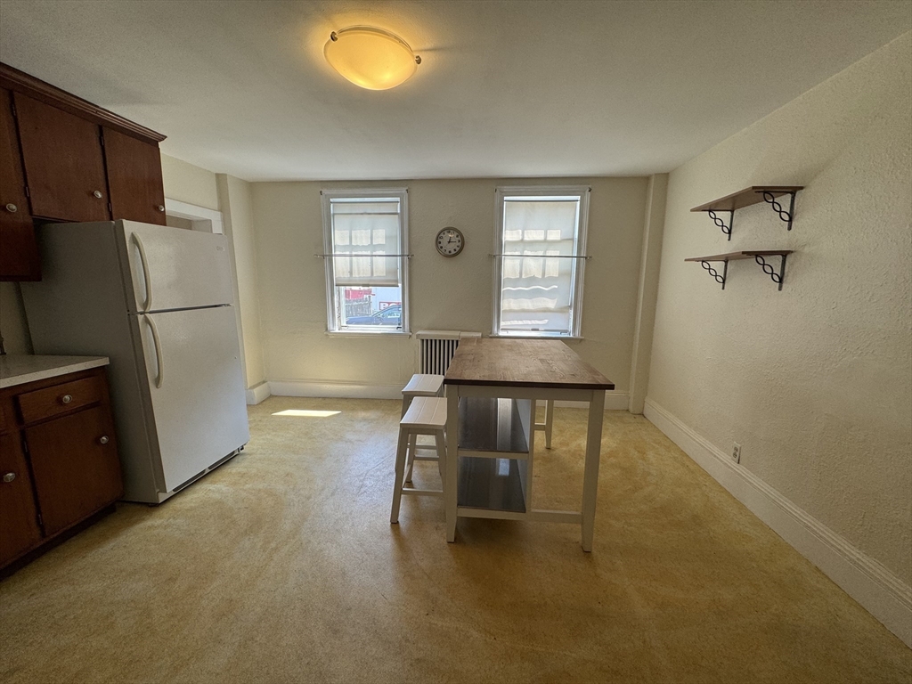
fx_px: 369
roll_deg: -0.4
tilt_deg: -10.5
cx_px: 456
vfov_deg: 85.7
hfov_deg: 102.1
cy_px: 342
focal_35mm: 14
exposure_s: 1/120
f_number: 2.2
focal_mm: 2.22
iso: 64
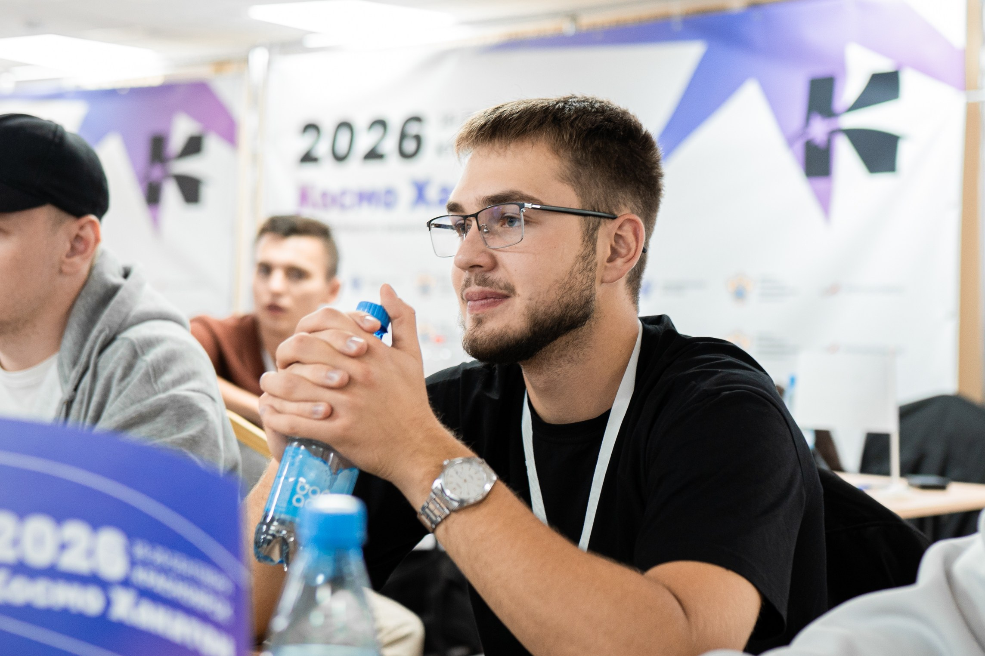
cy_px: 311
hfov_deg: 34.2
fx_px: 1601
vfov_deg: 23.2
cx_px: 490
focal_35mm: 59
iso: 640
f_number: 2
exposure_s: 1/125
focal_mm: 35
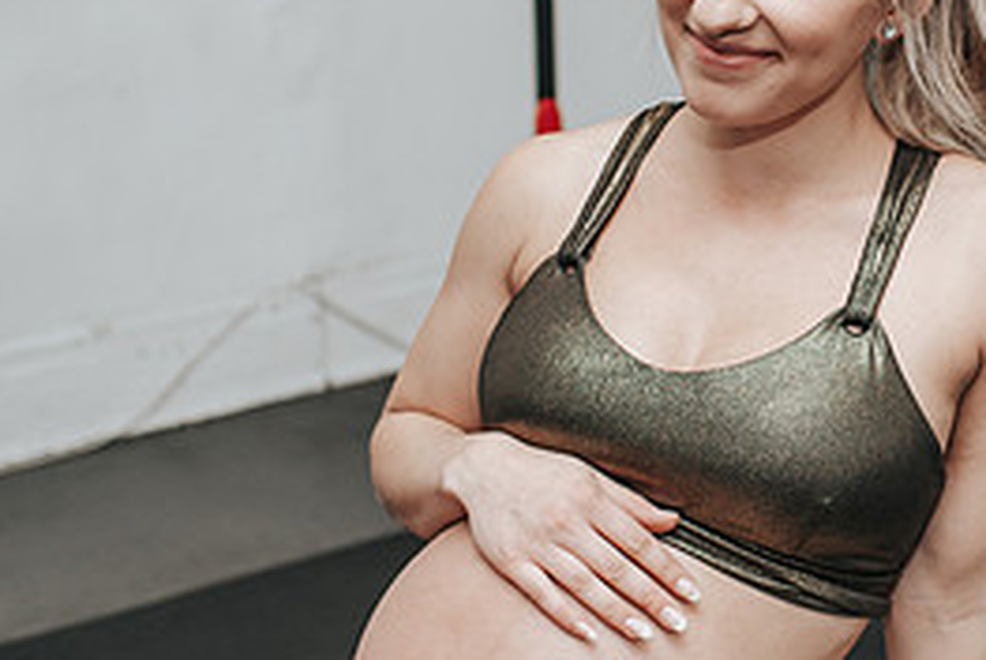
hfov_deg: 24.5
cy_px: 182
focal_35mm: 81
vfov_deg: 16.8
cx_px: 828
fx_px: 2221
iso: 800
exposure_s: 1/200
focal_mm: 35
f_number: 3.2
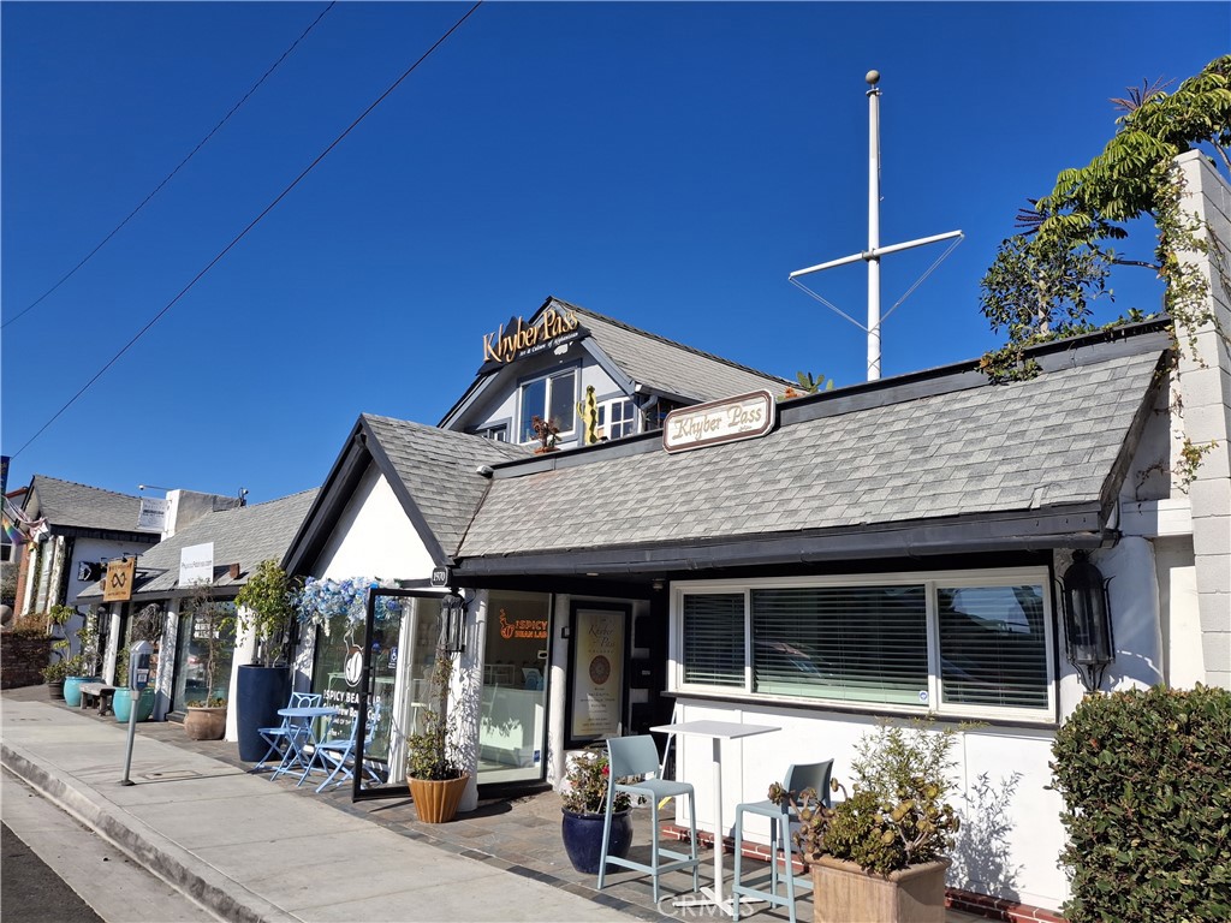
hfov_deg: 69.4
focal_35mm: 25
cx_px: 616
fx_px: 889
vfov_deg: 54.9
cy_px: 462
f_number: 1.8
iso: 32
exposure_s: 1/3378
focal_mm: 4.69
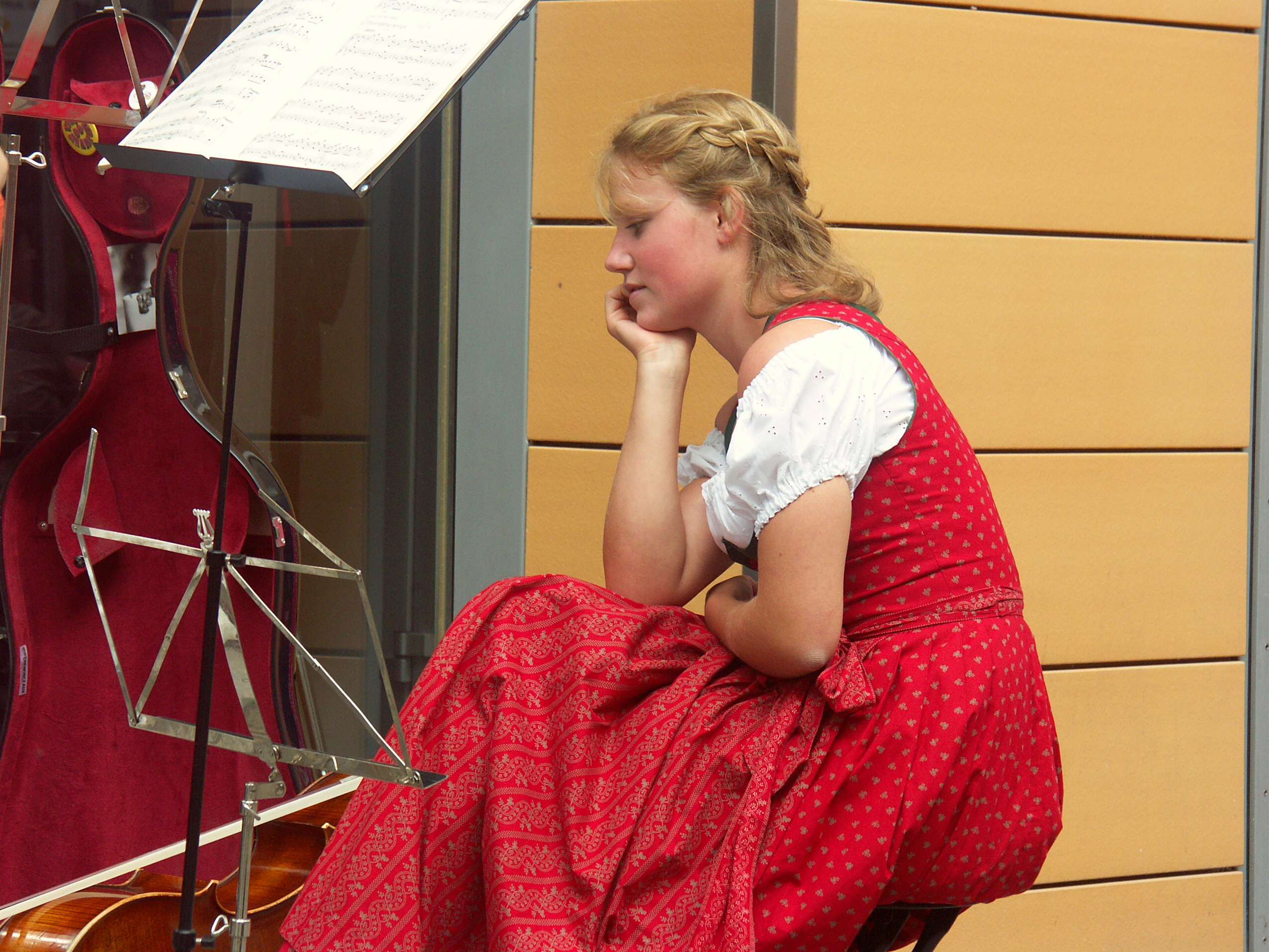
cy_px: 476
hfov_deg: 13.5
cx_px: 634
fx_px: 5352
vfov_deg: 10.2
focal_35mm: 146
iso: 100
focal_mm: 37.03
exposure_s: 1/320
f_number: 4.5
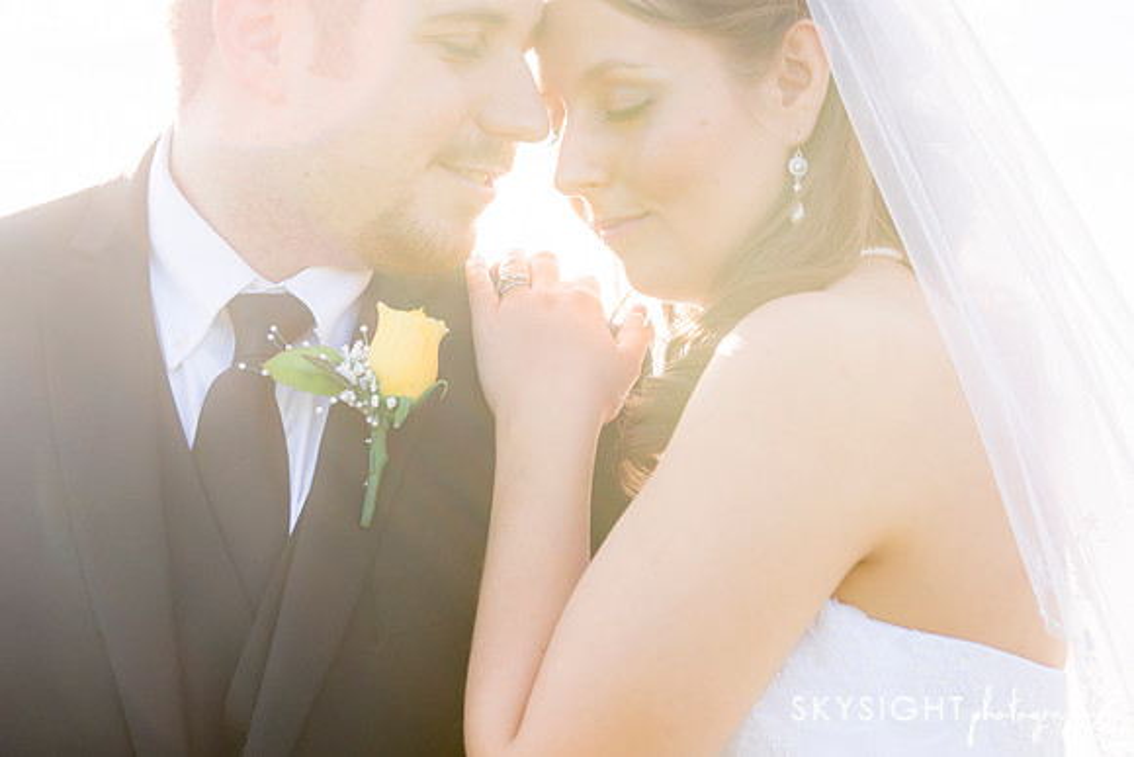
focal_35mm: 80
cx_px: 620
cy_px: 174
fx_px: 2524
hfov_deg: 25.3
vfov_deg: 16.9
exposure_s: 1/640
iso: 250
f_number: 4.5
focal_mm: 52
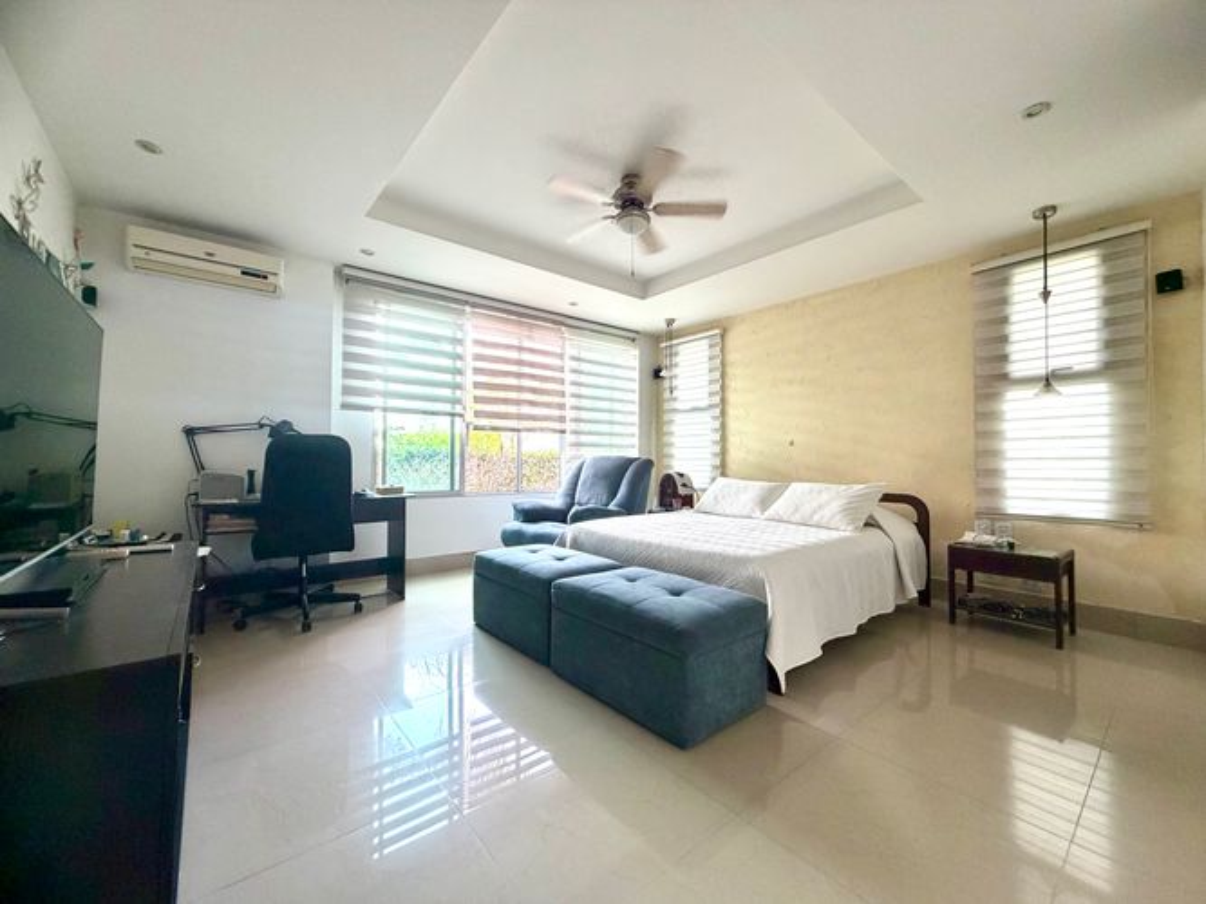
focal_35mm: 14
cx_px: 603
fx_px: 488
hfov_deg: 102.1
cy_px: 452
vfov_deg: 85.7
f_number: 2.2
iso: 320
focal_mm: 2.22
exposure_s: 1/121
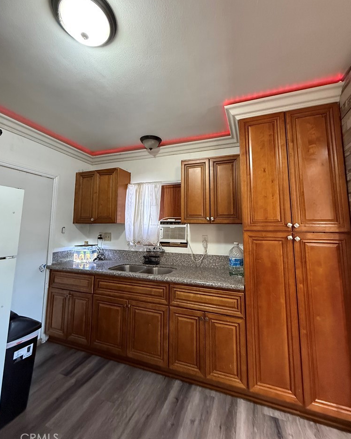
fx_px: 195
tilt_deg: +8.3
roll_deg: -1.0
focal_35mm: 15
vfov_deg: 96.6
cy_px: 204
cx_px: 176
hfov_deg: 84.0
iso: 640
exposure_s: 1/60
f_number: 2.2
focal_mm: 2.22
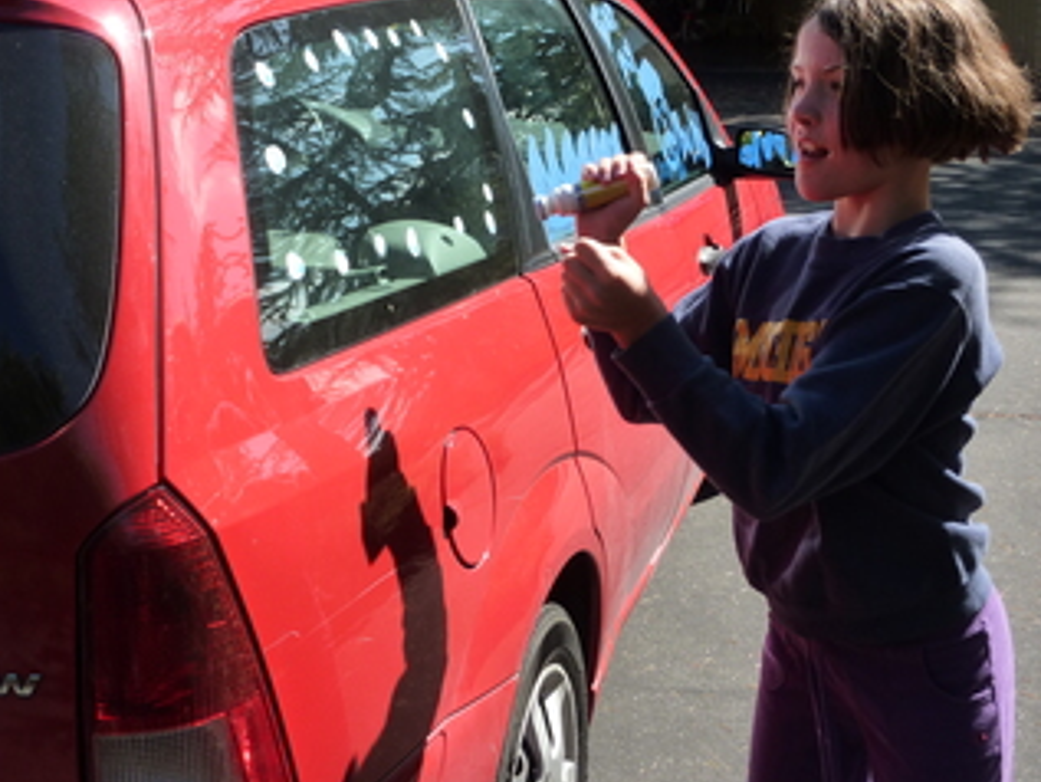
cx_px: 489
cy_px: 299
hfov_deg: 36.1
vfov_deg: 27.5
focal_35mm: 53
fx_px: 1594
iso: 125
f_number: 4
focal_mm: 6.9
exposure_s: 1/320
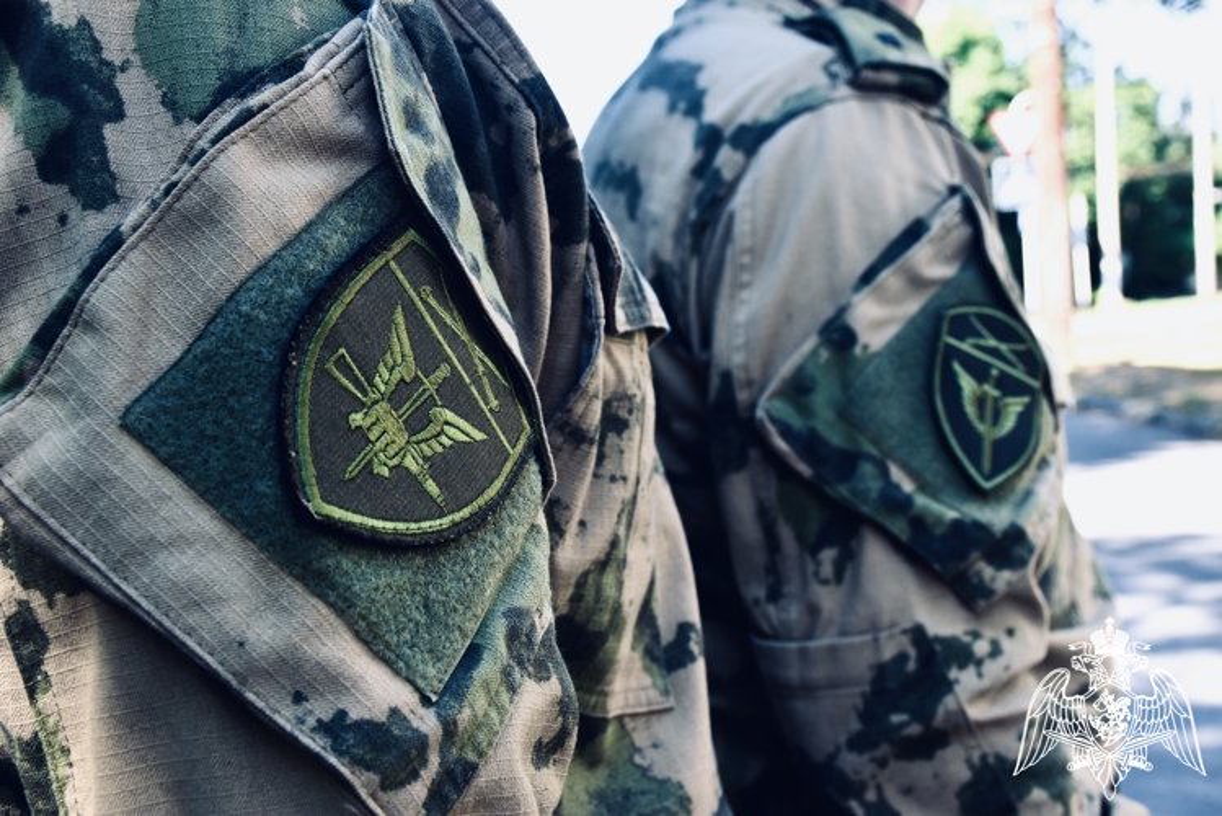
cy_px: 408
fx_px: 1630
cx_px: 611
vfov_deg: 28.1
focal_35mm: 48
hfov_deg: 41.1
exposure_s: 1/250
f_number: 8
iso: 400
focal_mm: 32
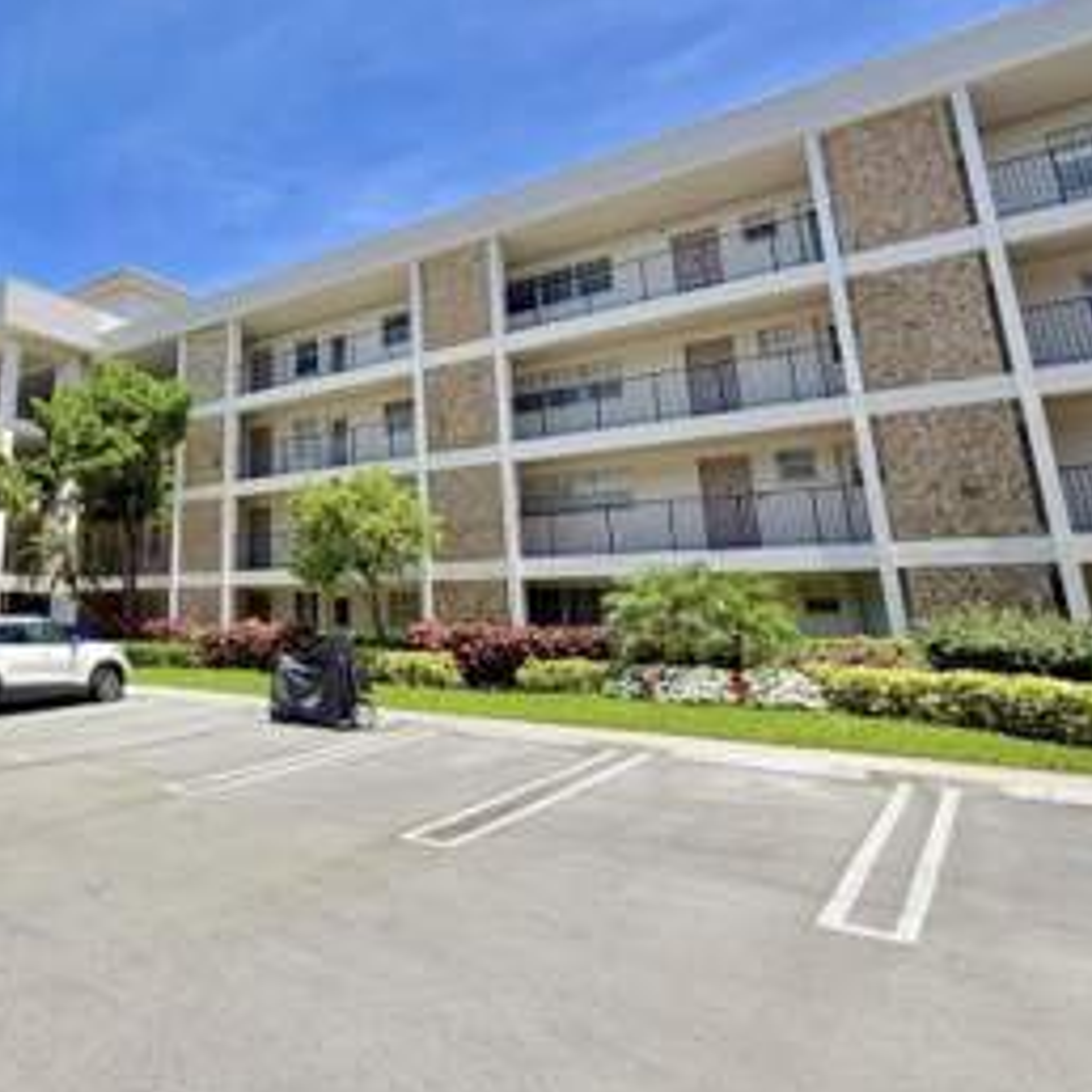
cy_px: 415
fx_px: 821
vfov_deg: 66.3
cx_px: 254
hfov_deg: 62.8
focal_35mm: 23
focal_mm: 2.22
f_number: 2.2
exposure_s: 1/809
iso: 20
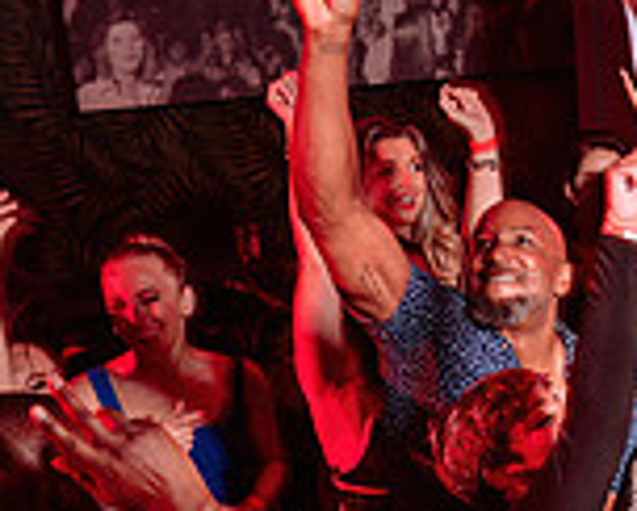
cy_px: 547
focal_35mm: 86
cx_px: 809
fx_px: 1623
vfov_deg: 17.4
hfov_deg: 20.4
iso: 800
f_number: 3.2
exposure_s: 1/40
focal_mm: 24
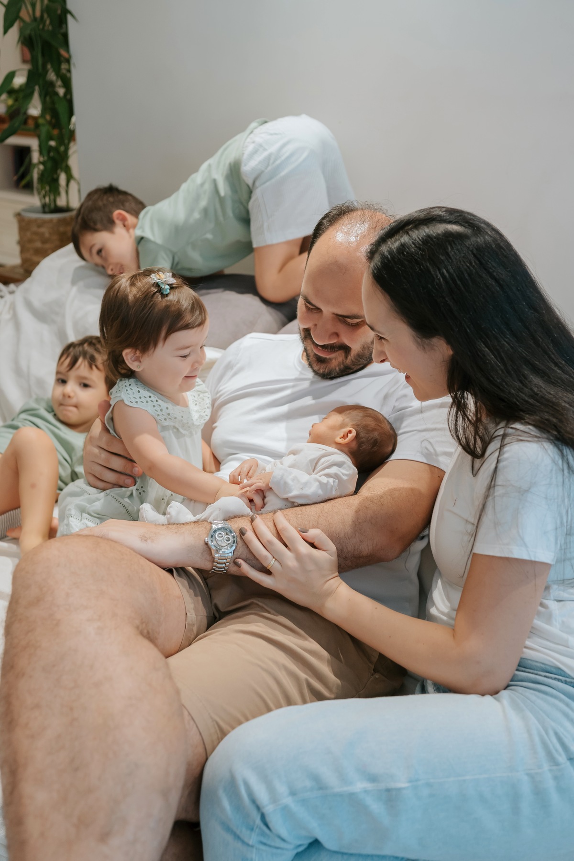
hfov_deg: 37.9
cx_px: 287
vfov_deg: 54.4
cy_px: 430
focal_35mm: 35
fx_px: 837
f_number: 3.2
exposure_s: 1/125
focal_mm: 35
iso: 1000
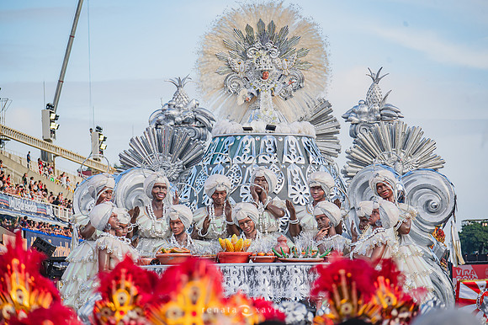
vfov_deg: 7.8
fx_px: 2371
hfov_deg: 11.8
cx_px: 244
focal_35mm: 175
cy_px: 162
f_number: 5.6
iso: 400
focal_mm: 175
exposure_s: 1/1600
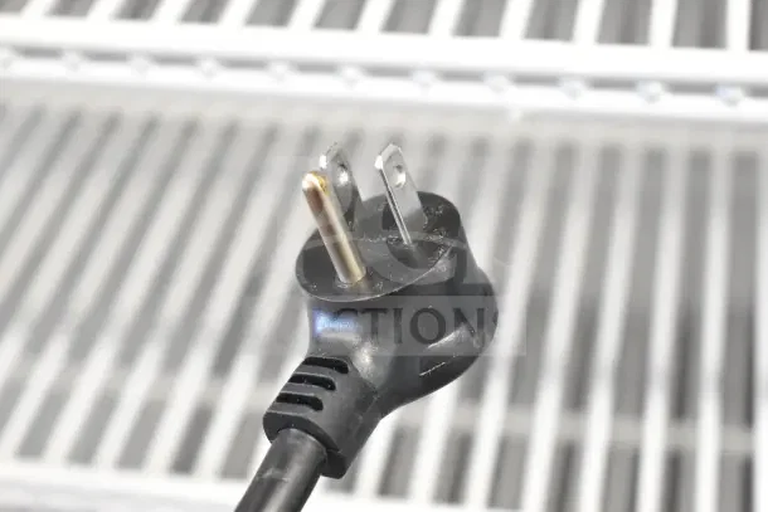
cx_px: 384
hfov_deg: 28.1
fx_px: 1536
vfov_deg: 18.9
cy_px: 256
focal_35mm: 72
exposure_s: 1/100
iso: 6400
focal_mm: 48
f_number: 5.3
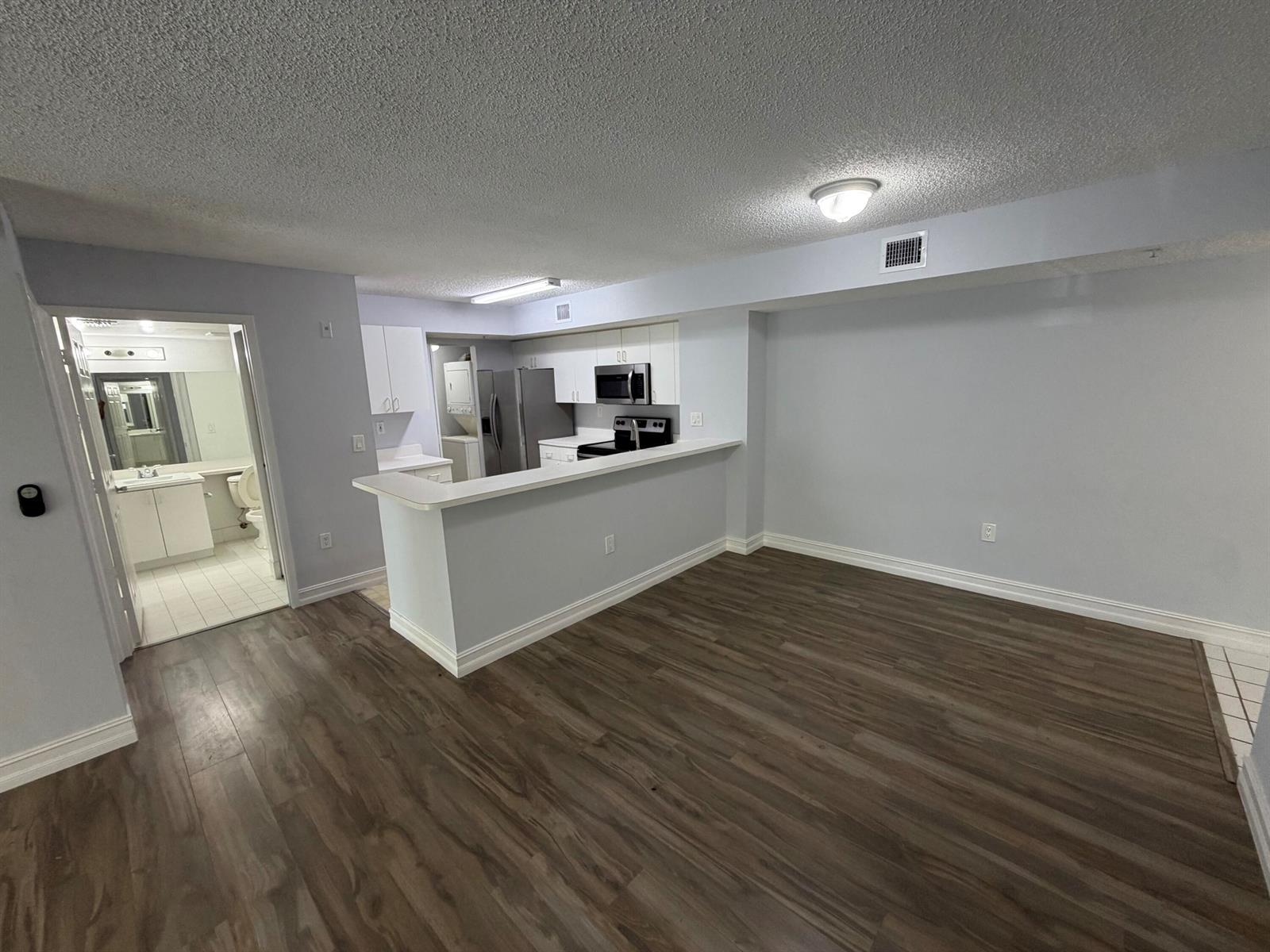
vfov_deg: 85.7
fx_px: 514
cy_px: 476
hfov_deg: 102.1
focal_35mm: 14
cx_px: 635
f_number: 2.2
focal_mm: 2.22
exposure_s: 1/60
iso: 160
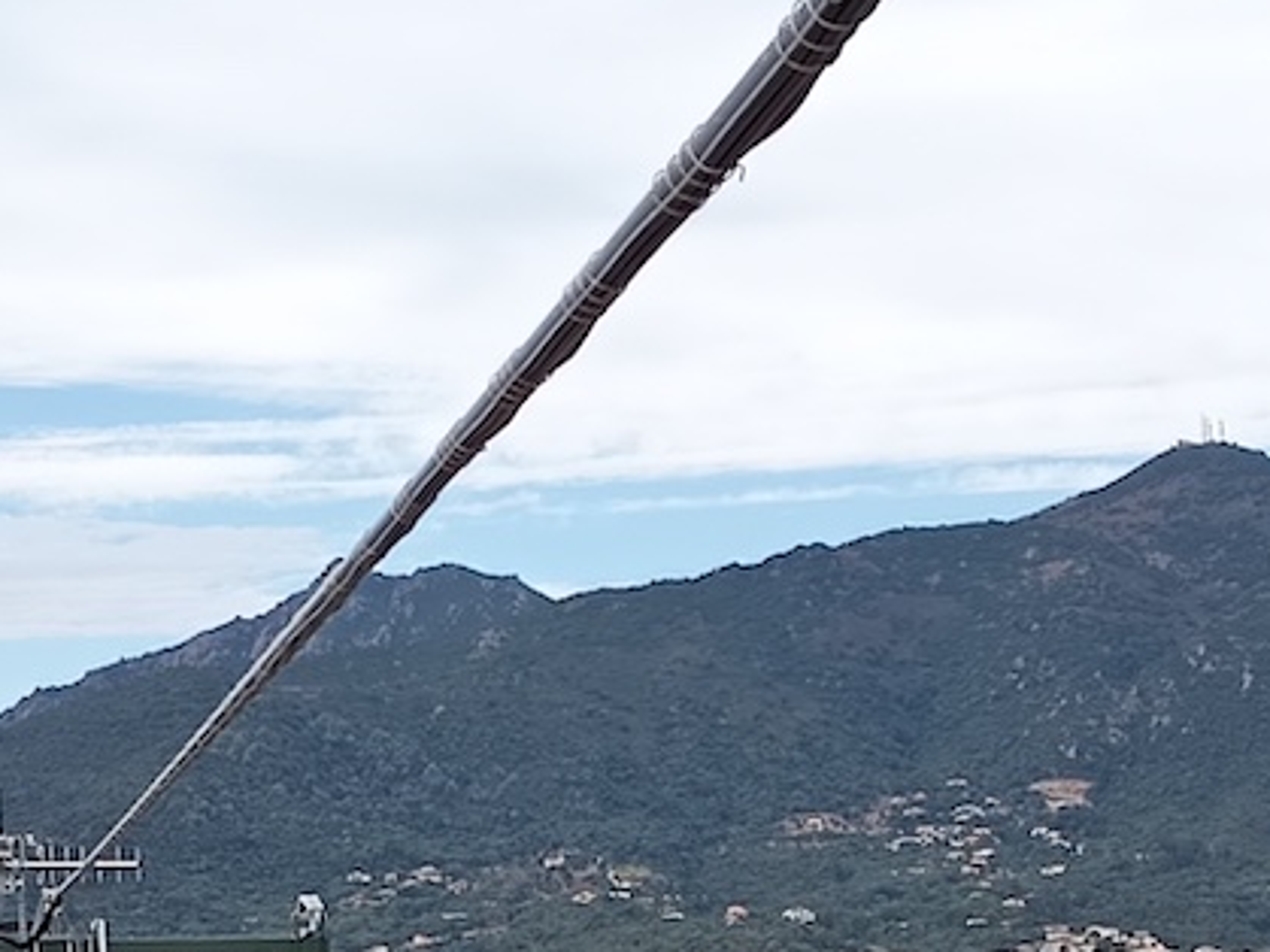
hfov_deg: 17.9
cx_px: 758
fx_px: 4035
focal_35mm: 110
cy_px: 1270
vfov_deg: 13.0
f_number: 1.7
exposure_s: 1/417
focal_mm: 5.27
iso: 50
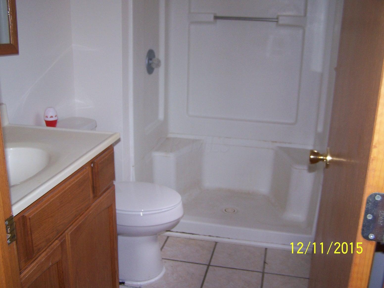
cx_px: 192
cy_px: 144
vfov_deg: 37.7
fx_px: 422
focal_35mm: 38
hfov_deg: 49.0
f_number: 2.8
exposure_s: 1/60
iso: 140
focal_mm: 6.3
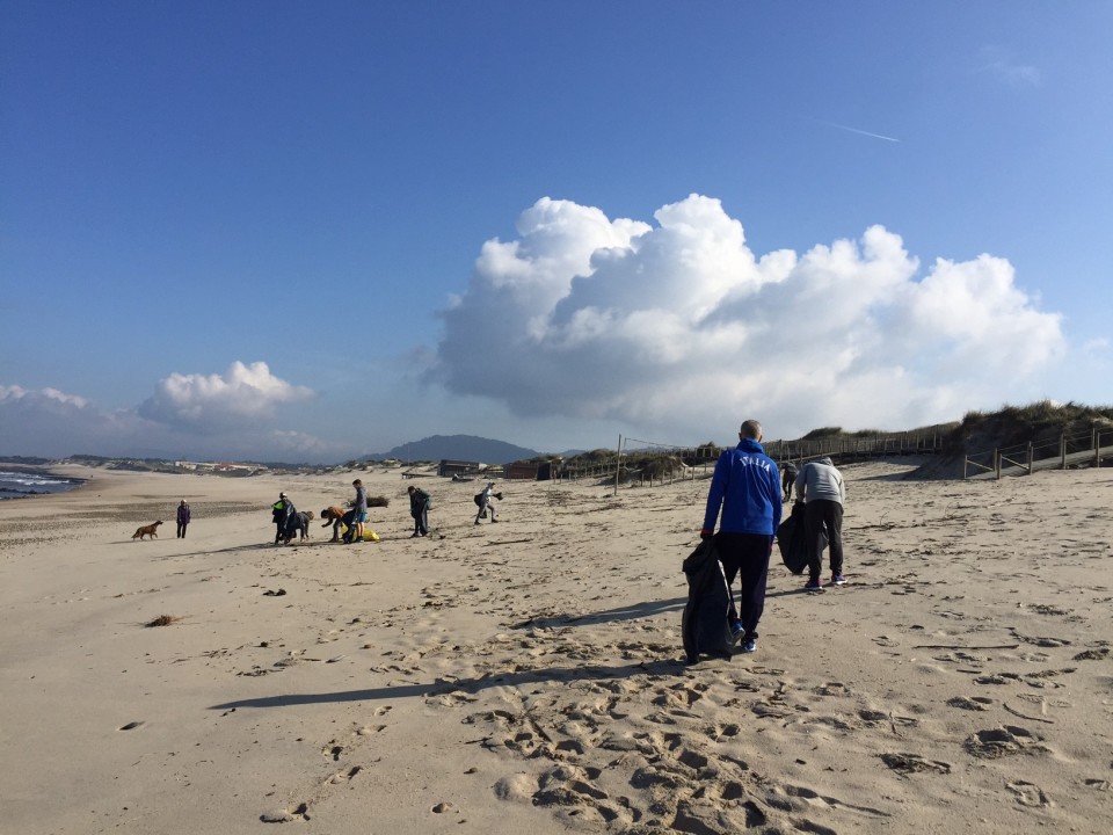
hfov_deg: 61.7
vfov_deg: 48.2
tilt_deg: +4.6
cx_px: 556
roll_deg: -3.7
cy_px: 418
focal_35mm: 29
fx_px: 932
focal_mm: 4.15
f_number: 2.2
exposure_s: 1/3968
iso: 32
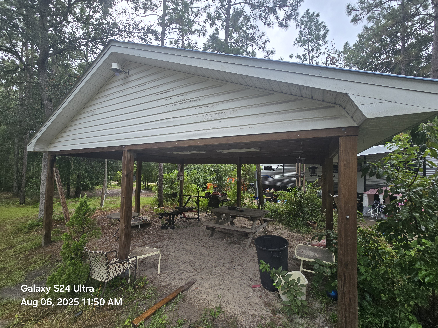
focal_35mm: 13
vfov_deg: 89.9
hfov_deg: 106.2
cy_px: 164
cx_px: 219
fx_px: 164
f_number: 2.2
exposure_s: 1/365
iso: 50
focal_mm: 2.2
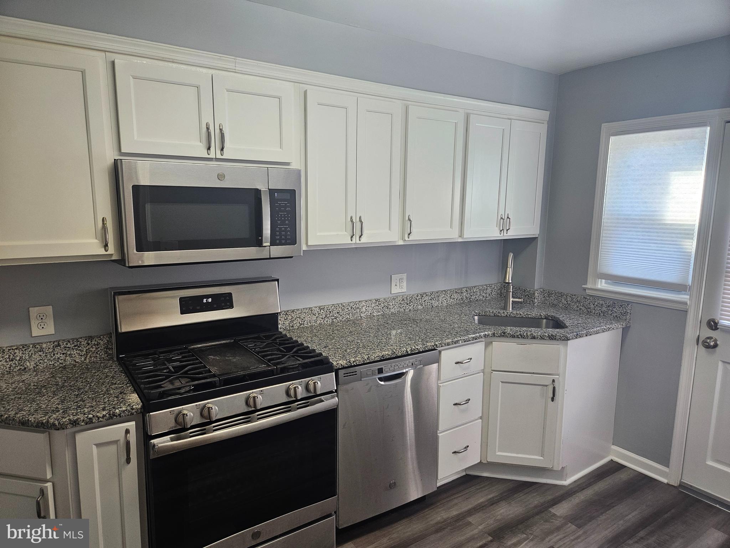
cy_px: 274
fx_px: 485
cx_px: 365
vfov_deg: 58.9
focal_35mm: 23
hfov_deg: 73.9
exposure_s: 1/120
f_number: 1.8
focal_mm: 5.4
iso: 125
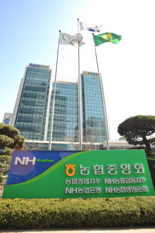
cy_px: 116
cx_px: 78
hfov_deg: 64.6
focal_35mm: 19
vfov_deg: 86.9
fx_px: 123
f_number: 9
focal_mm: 19
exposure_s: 1/60
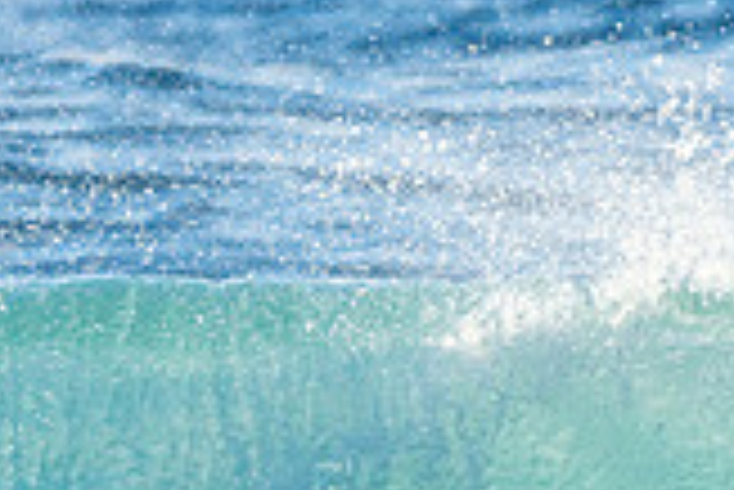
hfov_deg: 0.8
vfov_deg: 0.5
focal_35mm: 2662
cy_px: 713
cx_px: 495
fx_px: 54322
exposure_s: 1/1250
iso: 320
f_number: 5.6
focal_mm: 500
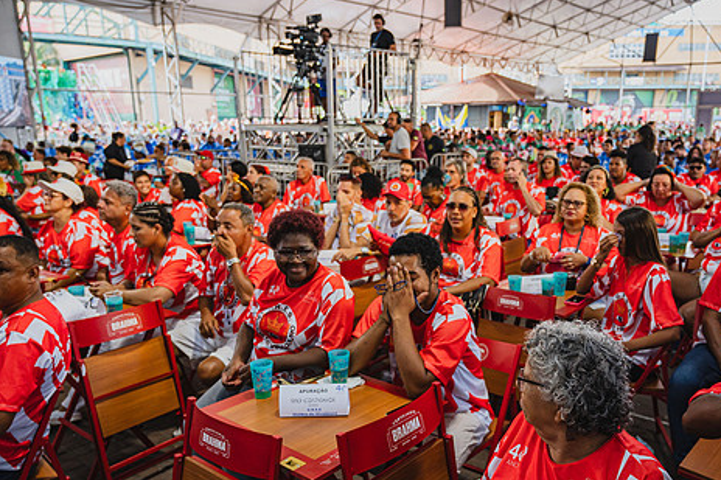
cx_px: 424
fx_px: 601
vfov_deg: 43.4
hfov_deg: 61.5
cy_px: 283
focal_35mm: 30
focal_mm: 24
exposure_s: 1/320
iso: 1000
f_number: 4
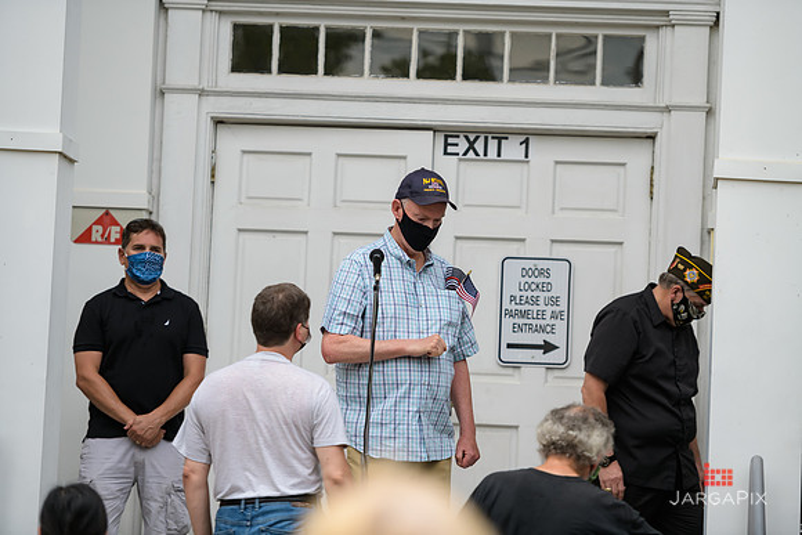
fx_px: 3342
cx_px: 401
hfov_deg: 13.7
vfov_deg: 9.2
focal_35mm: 150
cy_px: 268
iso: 200
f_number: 3.2
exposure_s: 1/200
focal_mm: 150
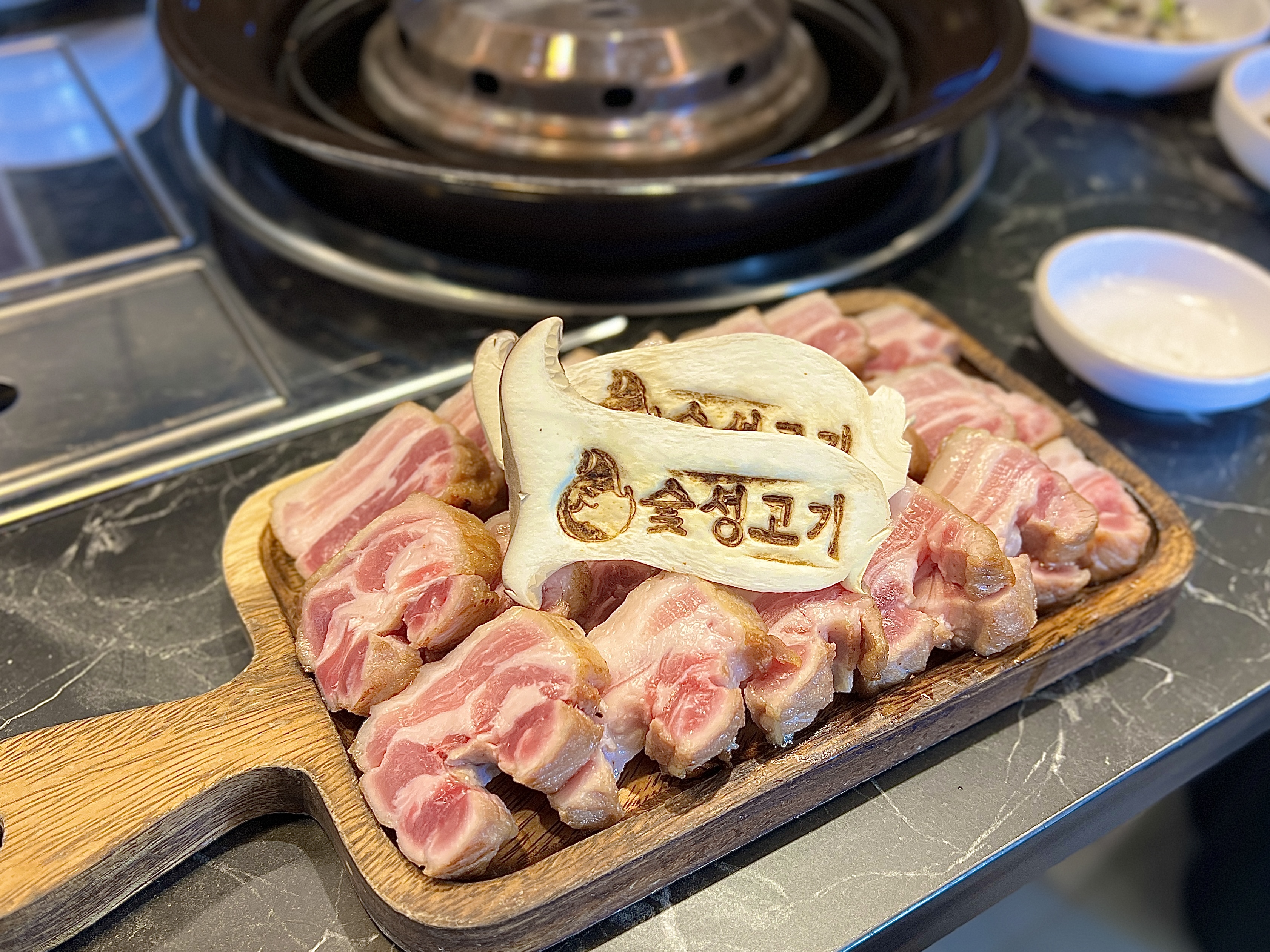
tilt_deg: -46.0
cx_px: 635
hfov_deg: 67.3
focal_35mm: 26
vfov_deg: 53.1
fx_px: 954
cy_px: 476
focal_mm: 5.7
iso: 64
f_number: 1.5
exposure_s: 1/120
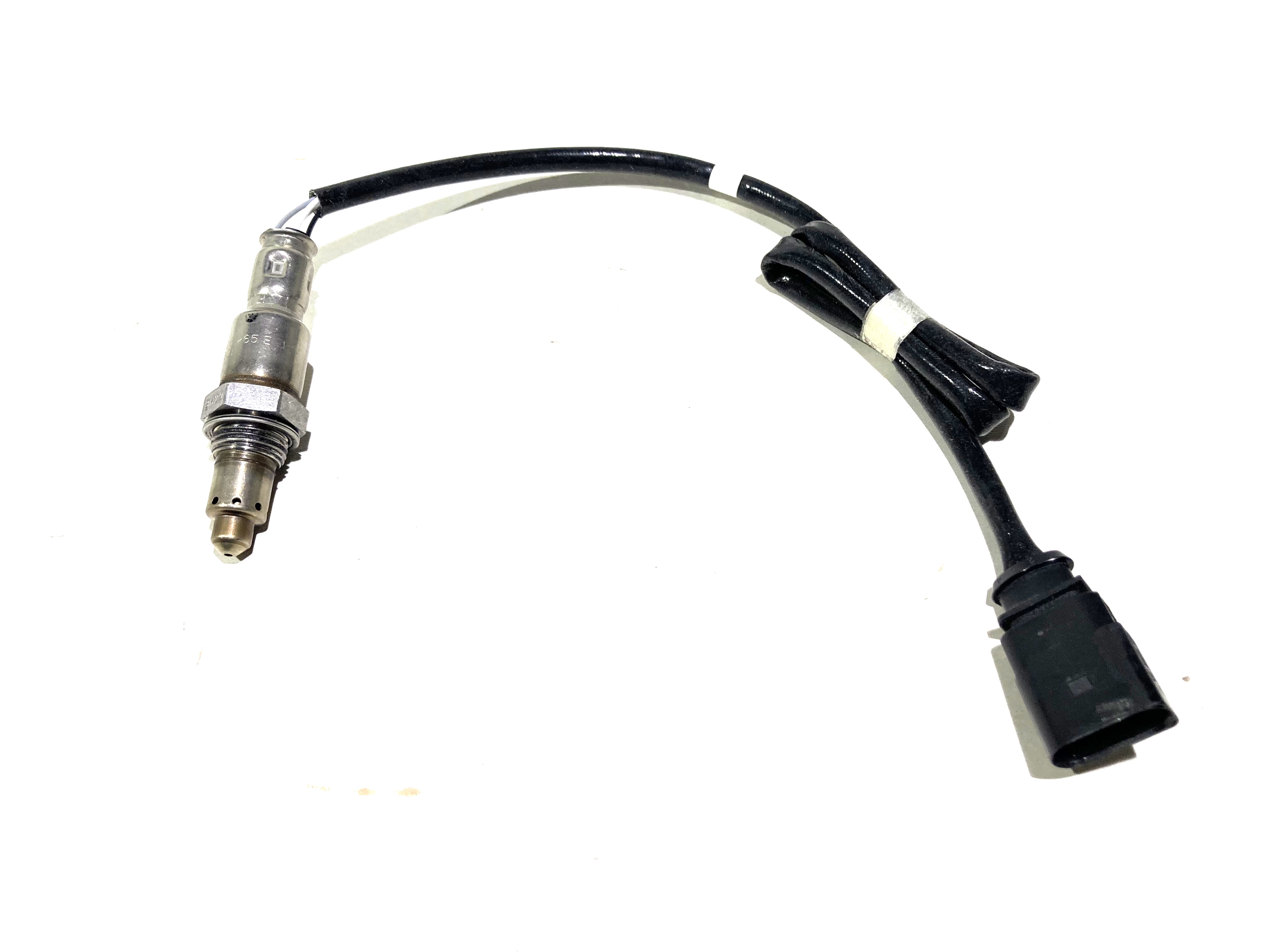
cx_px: 635
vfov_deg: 49.7
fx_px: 1027
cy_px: 476
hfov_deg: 63.4
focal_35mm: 28
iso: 40
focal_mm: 3.99
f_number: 1.8
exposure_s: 1/100
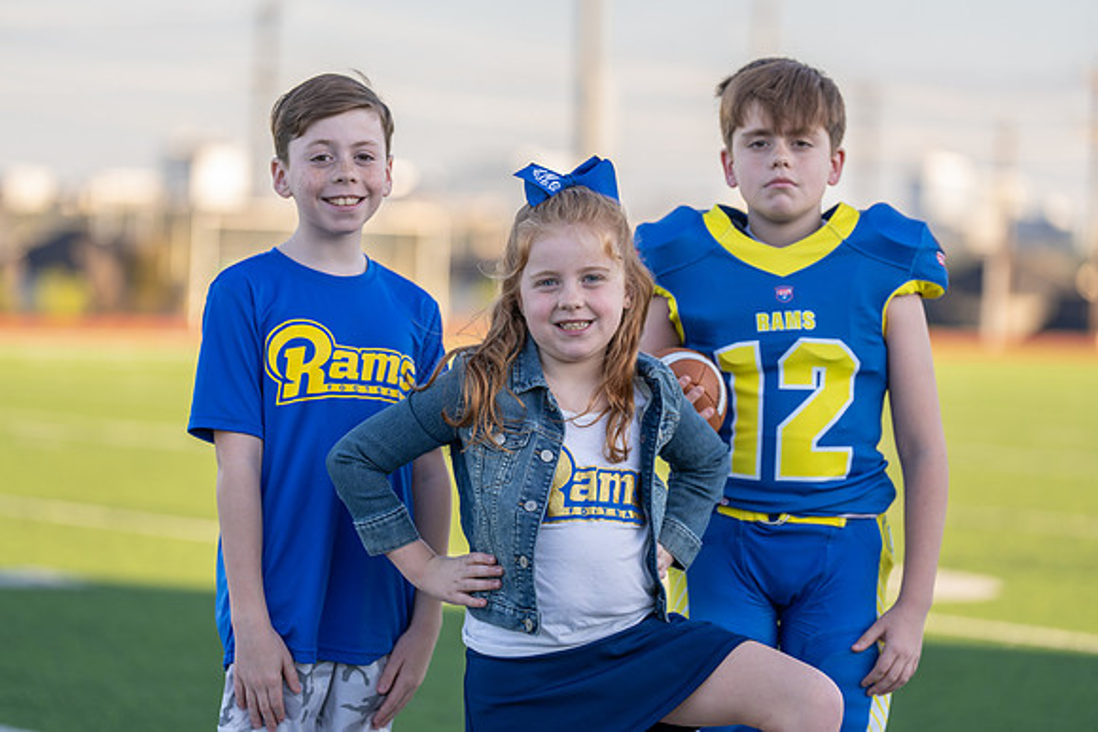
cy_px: 366
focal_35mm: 144
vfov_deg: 9.5
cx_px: 549
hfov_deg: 14.2
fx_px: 4393
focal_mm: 144
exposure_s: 1/400
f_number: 2.8
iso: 100
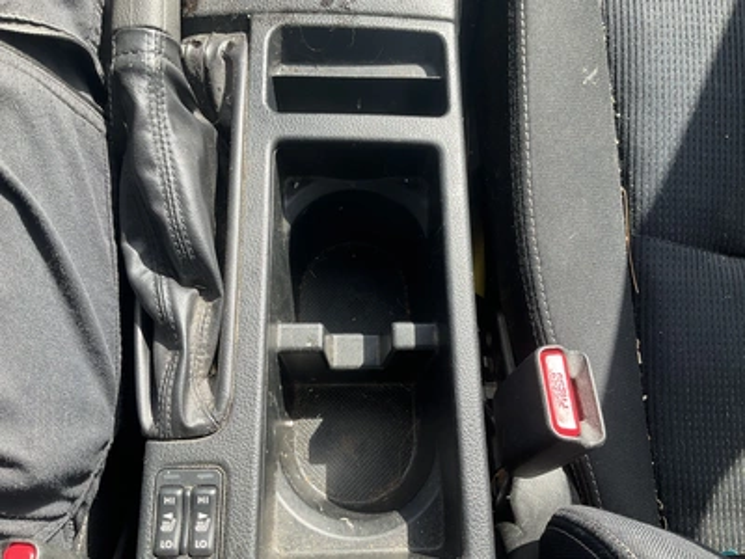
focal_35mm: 29
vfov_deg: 48.2
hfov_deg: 61.7
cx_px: 372
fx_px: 624
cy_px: 280
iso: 25
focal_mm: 3
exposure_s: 1/248
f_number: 1.8
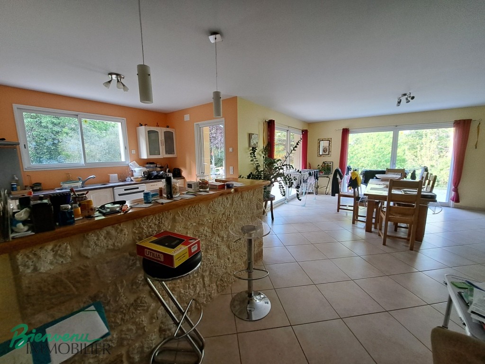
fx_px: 182
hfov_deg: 106.2
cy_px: 182
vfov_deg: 89.9
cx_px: 242
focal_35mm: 13
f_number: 2.2
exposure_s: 1/50
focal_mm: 1.74
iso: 80
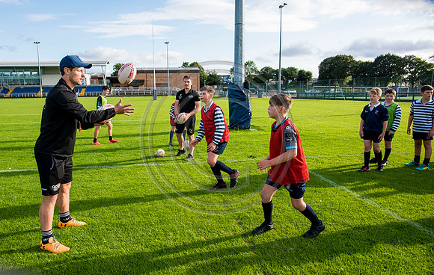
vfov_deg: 54.5
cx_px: 194
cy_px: 131
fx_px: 267
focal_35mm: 22
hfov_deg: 77.9
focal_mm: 20
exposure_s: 1/2000
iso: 800
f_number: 4.5
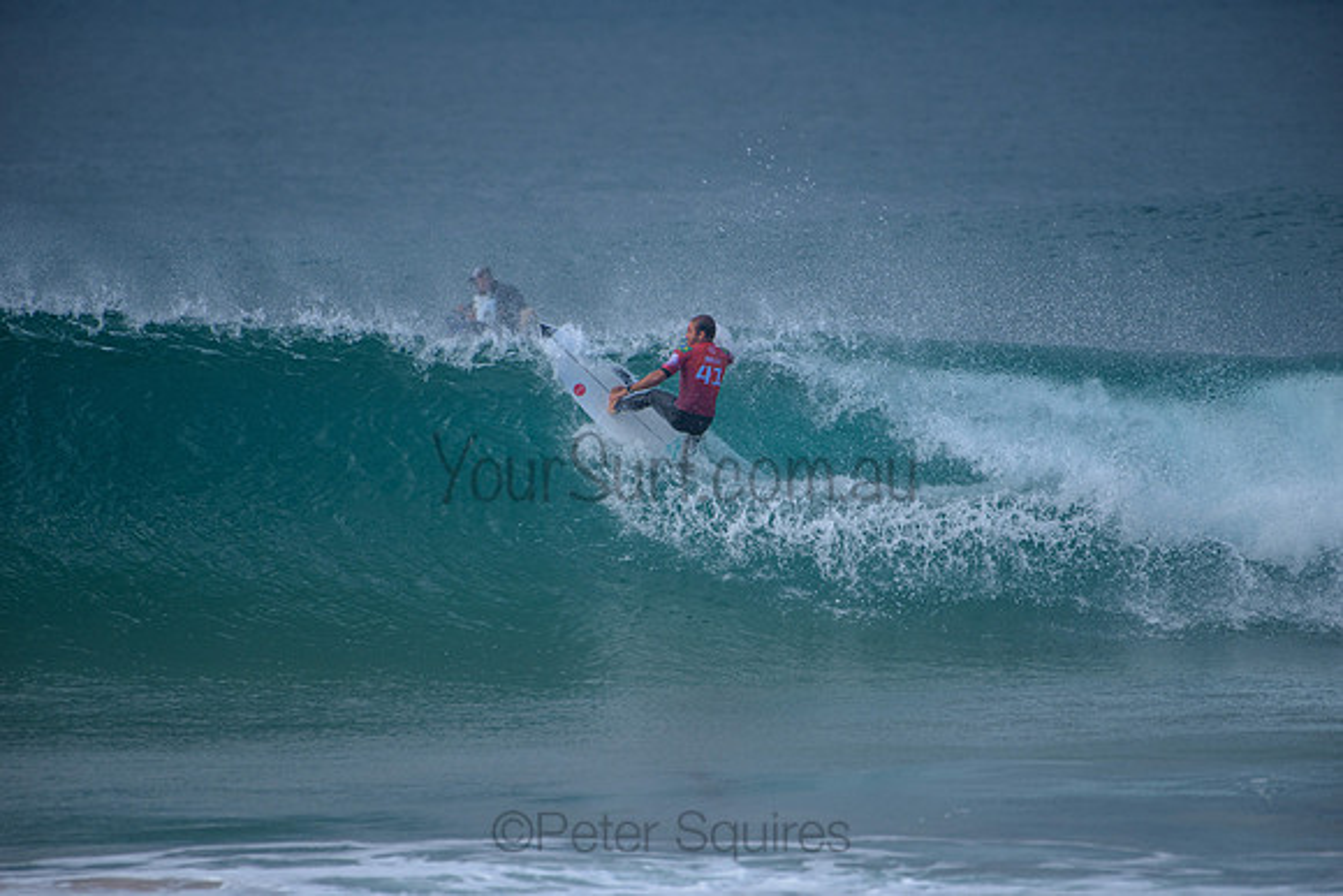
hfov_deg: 4.1
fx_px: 18982
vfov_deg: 2.7
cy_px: 448
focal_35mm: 509
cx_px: 672
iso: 400
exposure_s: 1/2000
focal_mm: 500
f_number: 5.6
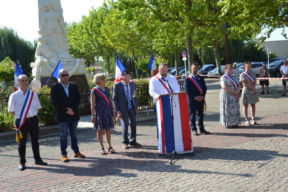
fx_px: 320
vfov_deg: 33.4
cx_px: 143
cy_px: 94
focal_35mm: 40
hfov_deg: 48.5
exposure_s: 1/160
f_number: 6.3
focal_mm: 26
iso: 100
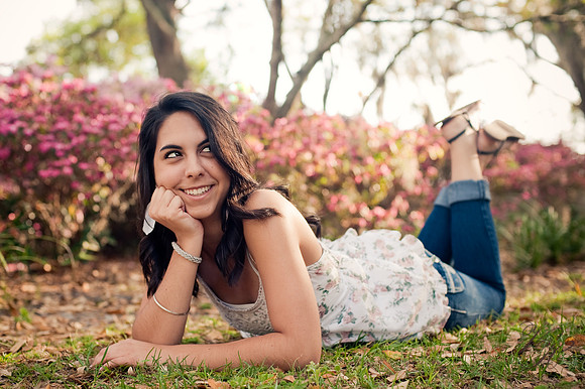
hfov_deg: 39.6
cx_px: 292
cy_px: 194
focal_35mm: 50
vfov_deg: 27.0
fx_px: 812
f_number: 3.2
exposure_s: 1/250
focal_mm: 50
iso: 200
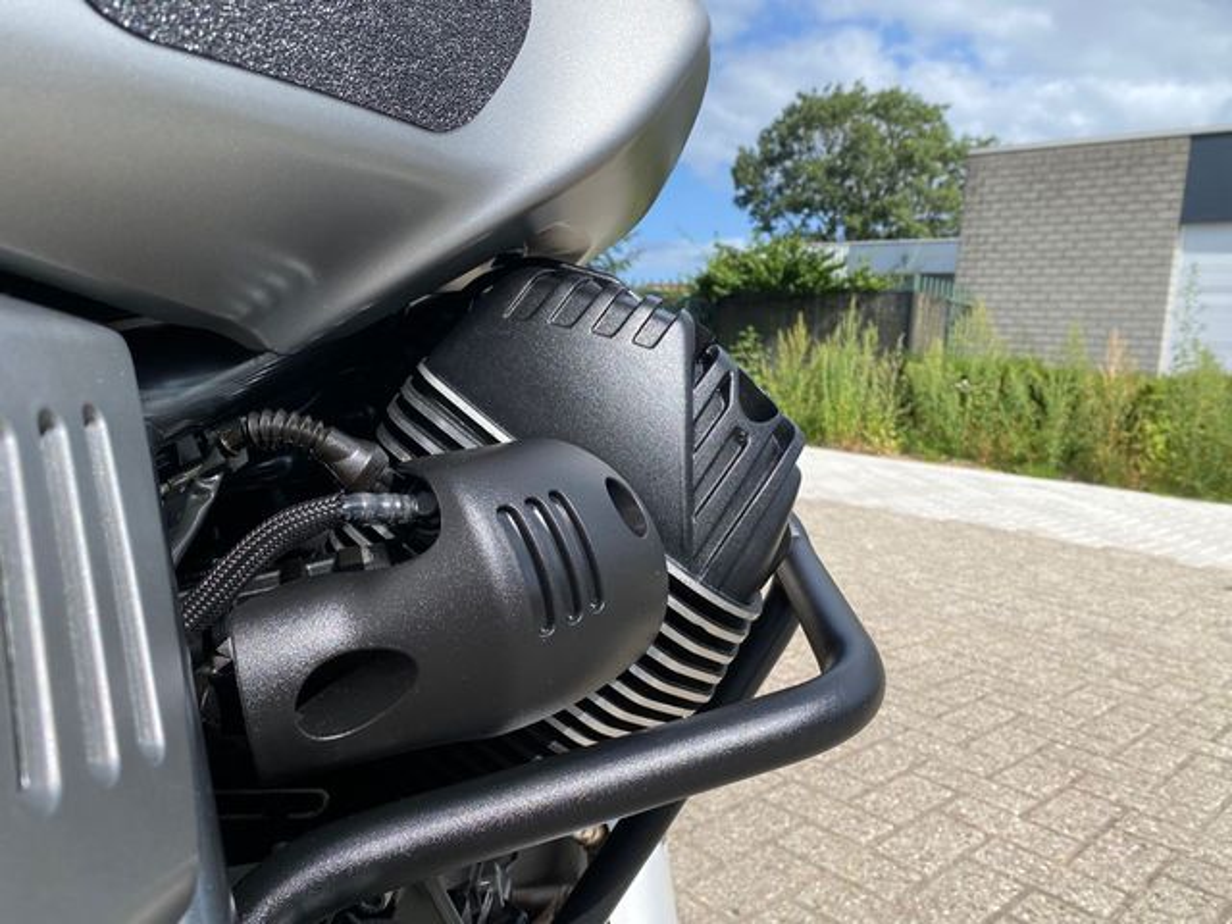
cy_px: 462
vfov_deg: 53.1
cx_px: 616
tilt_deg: -6.8
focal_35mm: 26
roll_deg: -3.7
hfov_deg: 67.3
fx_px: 925
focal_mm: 4.25
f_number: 1.8
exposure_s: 1/1898
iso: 32
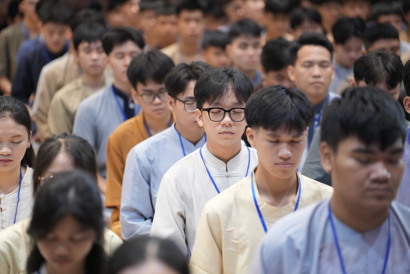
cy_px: 137
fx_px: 1708
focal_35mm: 150
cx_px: 205
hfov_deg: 13.7
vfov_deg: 9.1
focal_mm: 150
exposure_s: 1/200
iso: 4000
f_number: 2.8
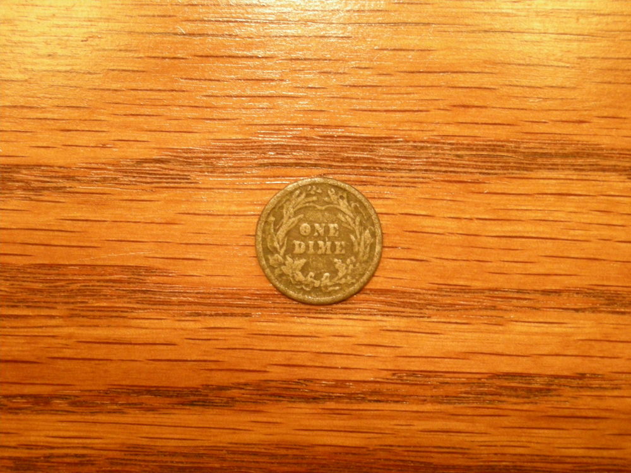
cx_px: 316
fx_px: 1385
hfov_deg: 25.7
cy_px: 236
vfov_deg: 19.4
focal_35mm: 76
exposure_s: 1/19
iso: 400
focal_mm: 12.3
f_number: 3.9
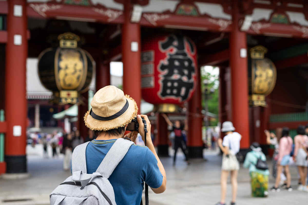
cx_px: 154
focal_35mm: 50
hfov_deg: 39.6
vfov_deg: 27.0
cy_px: 102
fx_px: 428
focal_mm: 50
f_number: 2.8
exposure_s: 1/500
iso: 100
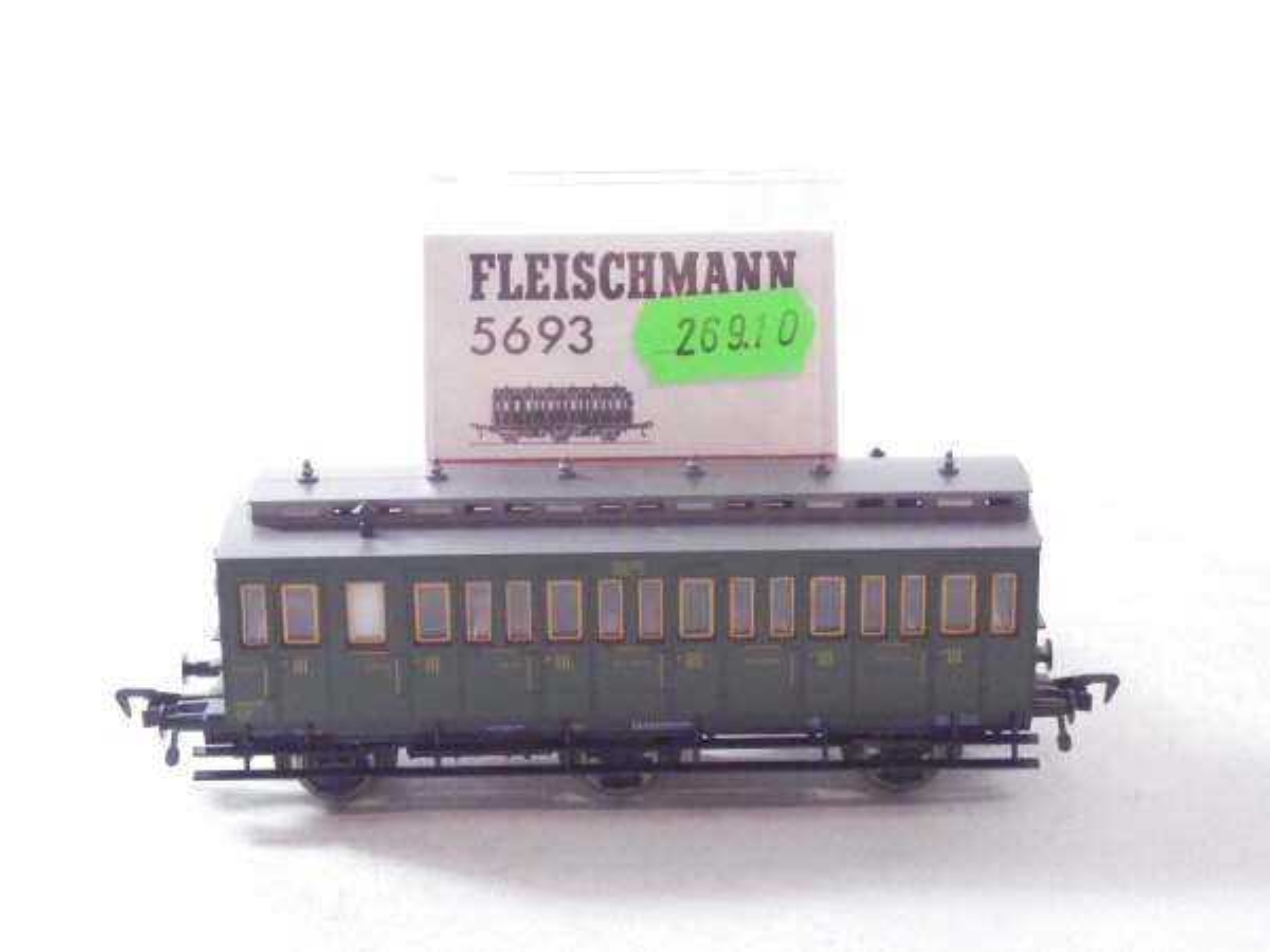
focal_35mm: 66
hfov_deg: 29.4
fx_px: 2421
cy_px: 476
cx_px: 635
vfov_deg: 22.3
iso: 2500
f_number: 4.4
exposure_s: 1/160
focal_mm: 11.9
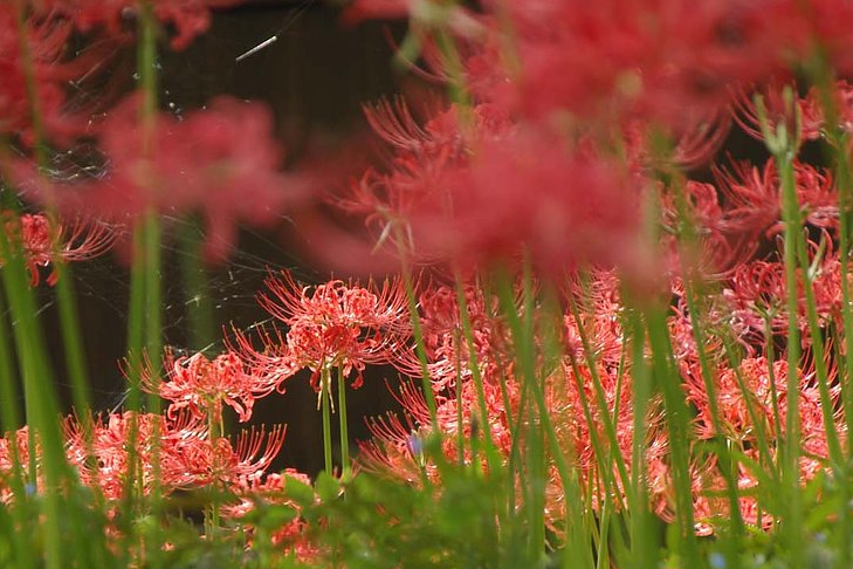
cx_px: 310
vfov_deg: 4.1
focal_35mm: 333
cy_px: 325
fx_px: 7890
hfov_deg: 6.2
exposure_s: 1/45
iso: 200
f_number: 5.6
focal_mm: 158
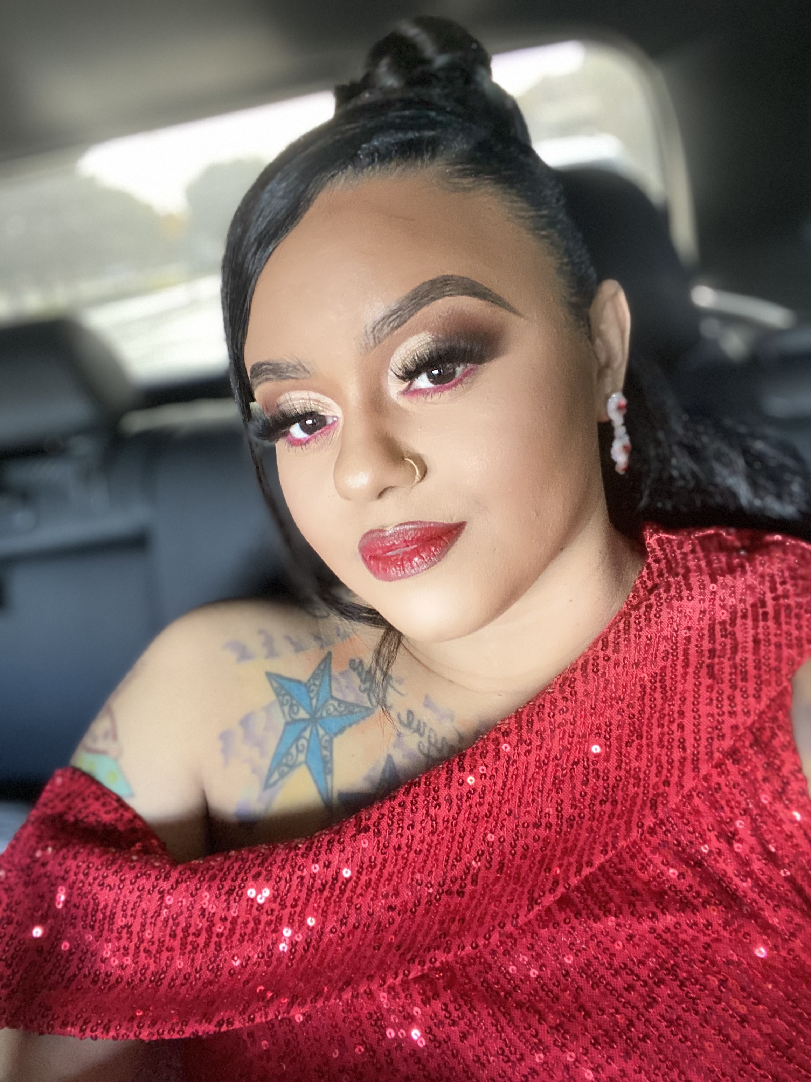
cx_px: 406
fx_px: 937
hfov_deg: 46.8
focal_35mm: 30
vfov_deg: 60.0
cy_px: 541
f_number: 2.2
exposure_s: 1/40
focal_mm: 2.71
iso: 400
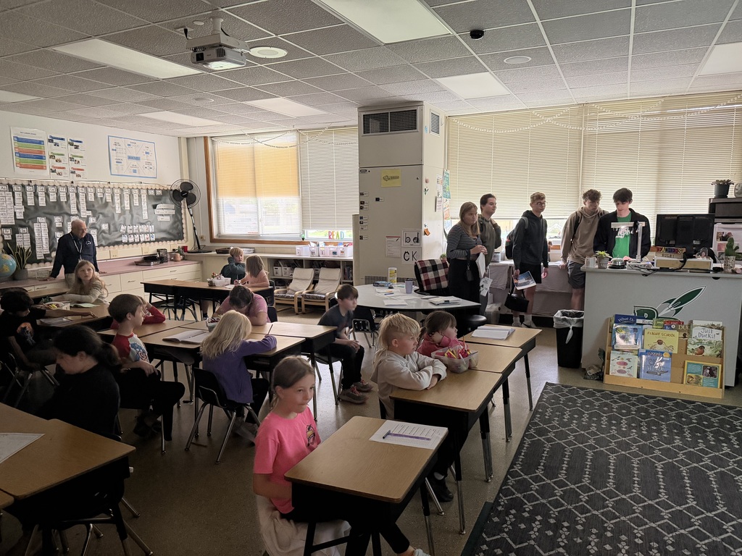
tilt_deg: -9.0
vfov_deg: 56.8
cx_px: 371
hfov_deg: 71.6
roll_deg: +0.6
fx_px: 514
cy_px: 278
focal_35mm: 24
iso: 800
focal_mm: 6.76
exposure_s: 1/40
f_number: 1.78
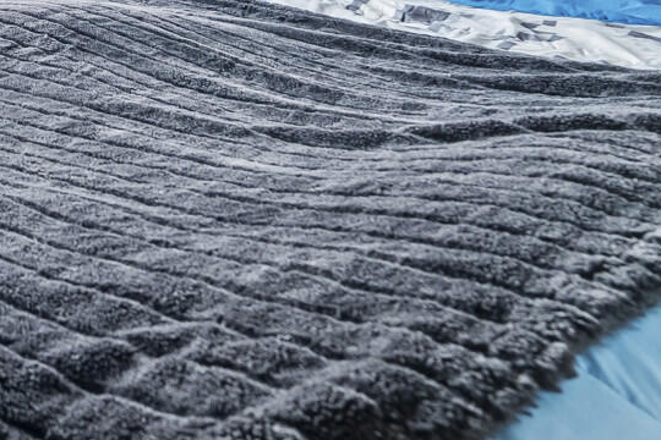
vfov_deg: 18.5
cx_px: -244
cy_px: -222
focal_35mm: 65
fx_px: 1191
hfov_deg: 25.7
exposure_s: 1
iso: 640
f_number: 7.1
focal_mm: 17.5
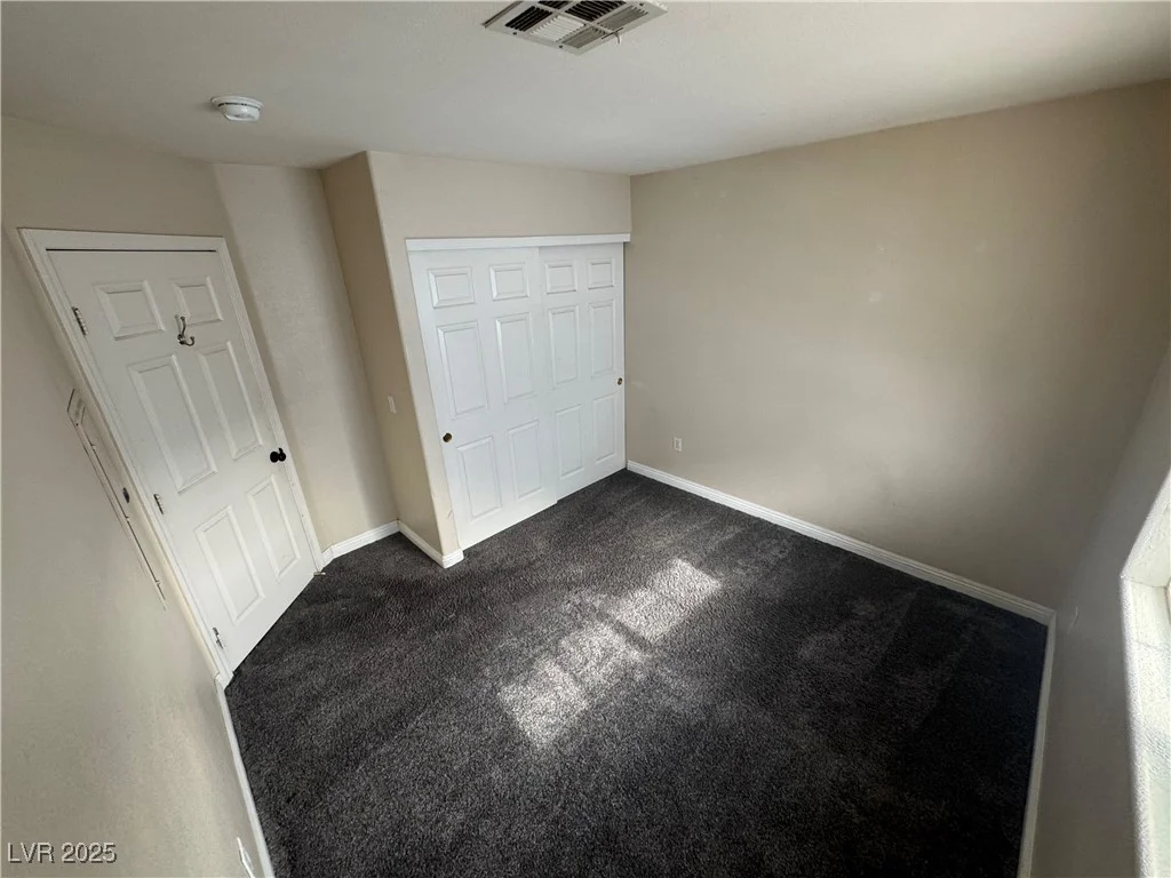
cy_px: 439
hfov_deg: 102.1
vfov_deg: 85.7
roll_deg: +2.5
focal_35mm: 14
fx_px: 474
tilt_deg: -22.0
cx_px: 586
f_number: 2.2
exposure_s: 1/60
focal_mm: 2.22
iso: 200
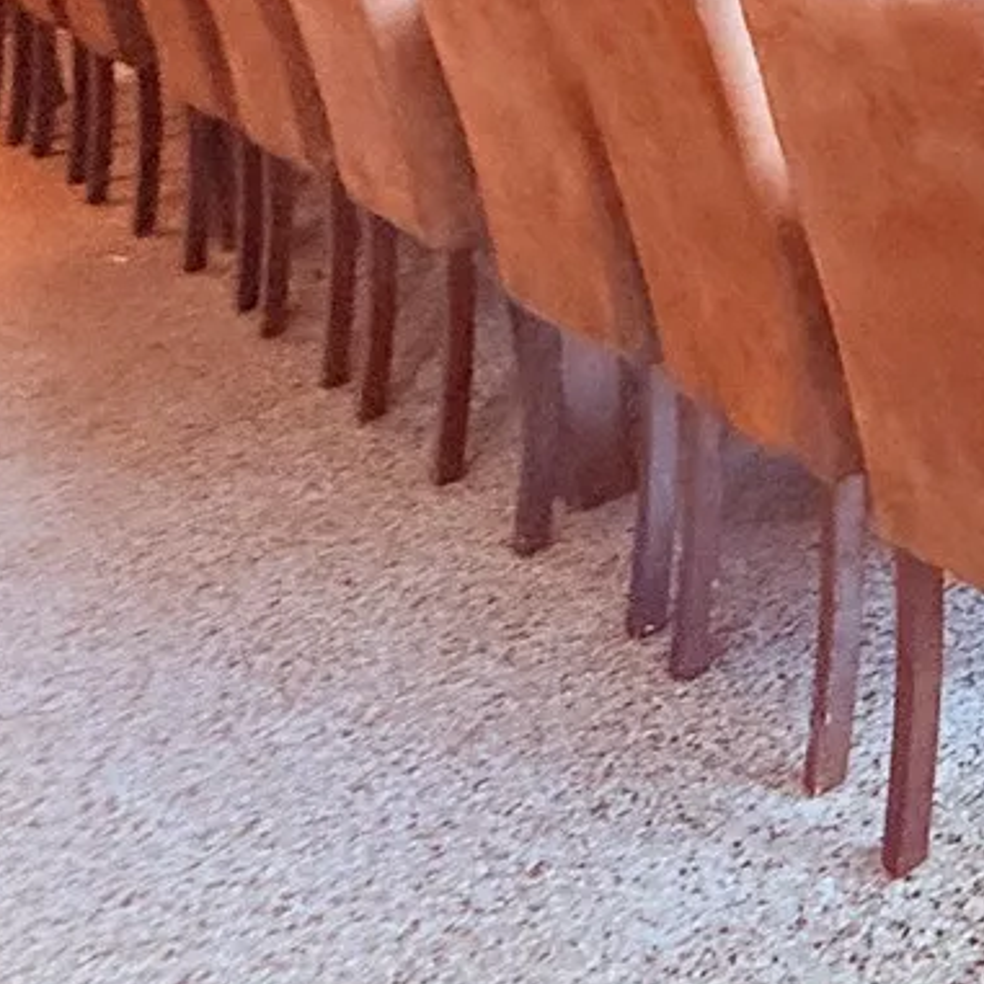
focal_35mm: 52
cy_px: -114
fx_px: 1672
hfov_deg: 23.8
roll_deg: +1.5
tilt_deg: -6.4
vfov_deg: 29.4
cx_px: 1573
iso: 500
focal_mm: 2.22
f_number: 2.2
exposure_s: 1/60
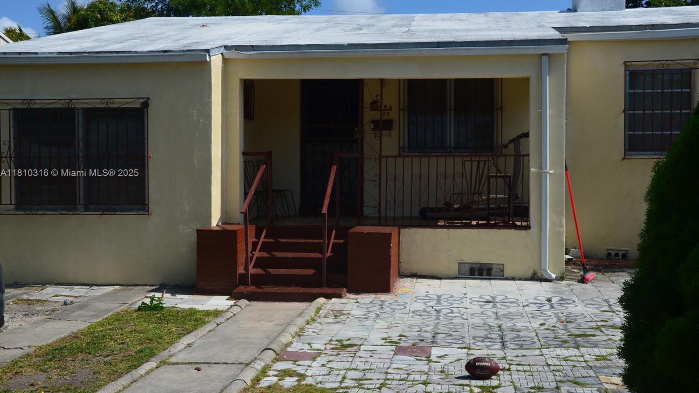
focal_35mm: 44
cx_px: 349
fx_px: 816
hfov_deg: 46.4
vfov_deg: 27.1
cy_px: 174
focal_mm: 28
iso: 100
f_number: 13
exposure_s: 1/250
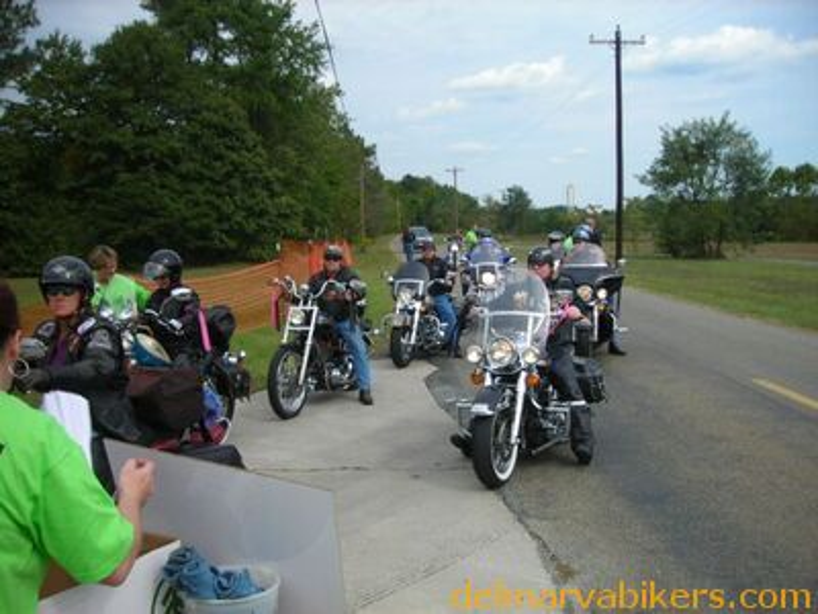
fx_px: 898
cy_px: 307
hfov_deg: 49.0
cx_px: 409
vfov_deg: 37.7
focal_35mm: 38
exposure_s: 1/135
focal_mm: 6.3
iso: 50
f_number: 6.4
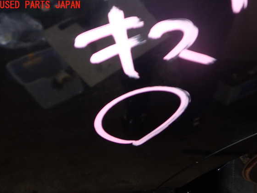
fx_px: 238
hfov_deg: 56.8
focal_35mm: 32
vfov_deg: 44.1
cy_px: 102
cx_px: 134
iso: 200
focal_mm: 5.4
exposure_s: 1/30
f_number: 2.3
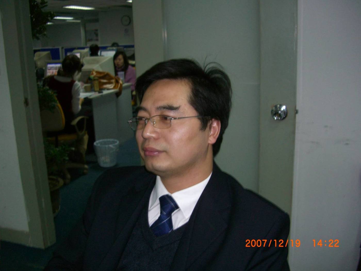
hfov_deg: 49.0
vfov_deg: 37.7
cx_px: 180
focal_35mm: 38
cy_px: 136
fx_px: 396
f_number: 2.8
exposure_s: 1/30
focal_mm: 7.9
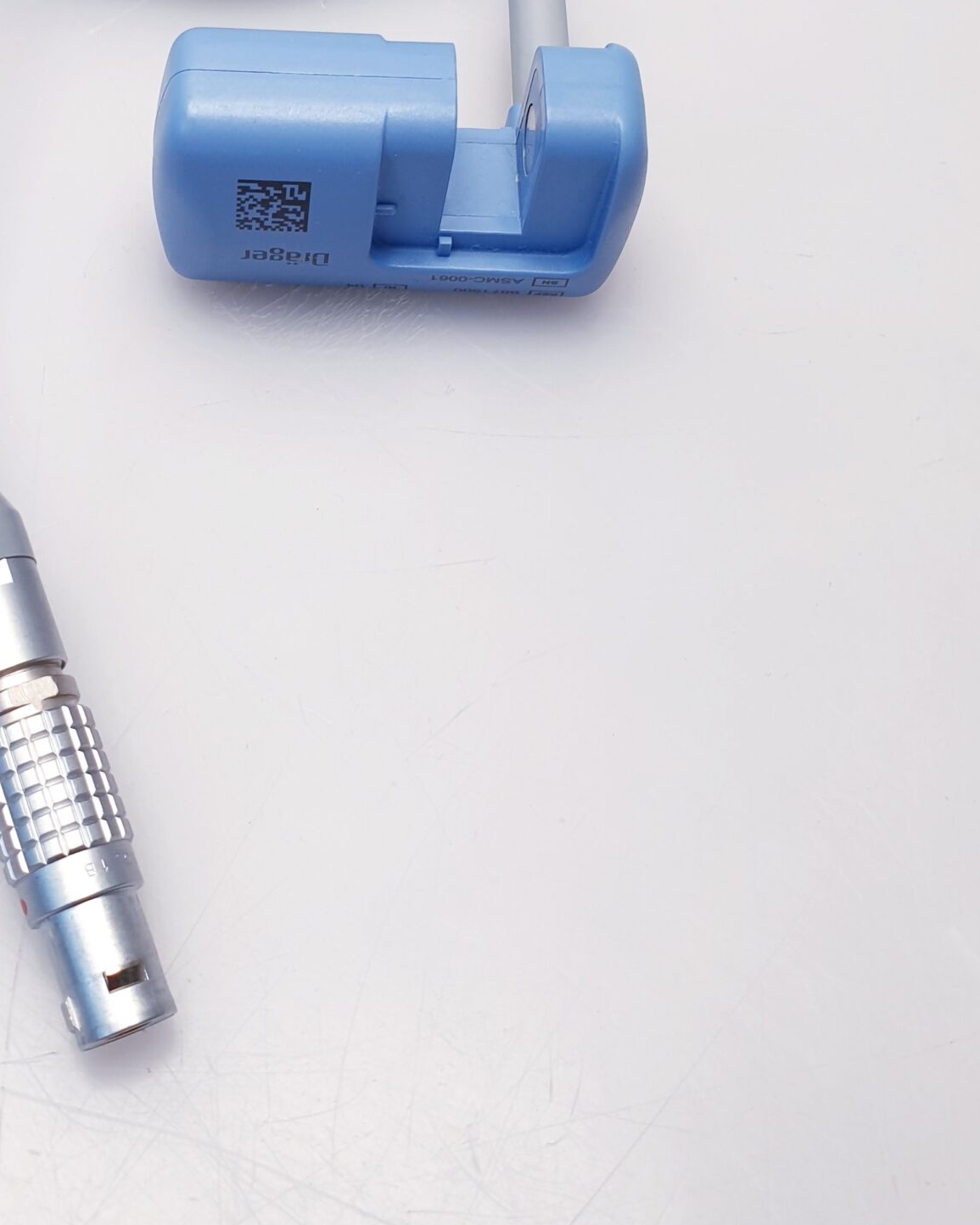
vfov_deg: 39.6
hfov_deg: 32.6
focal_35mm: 45
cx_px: 211
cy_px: 256
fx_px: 1632
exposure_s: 1/50
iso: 64
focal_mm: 4.3
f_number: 2.4
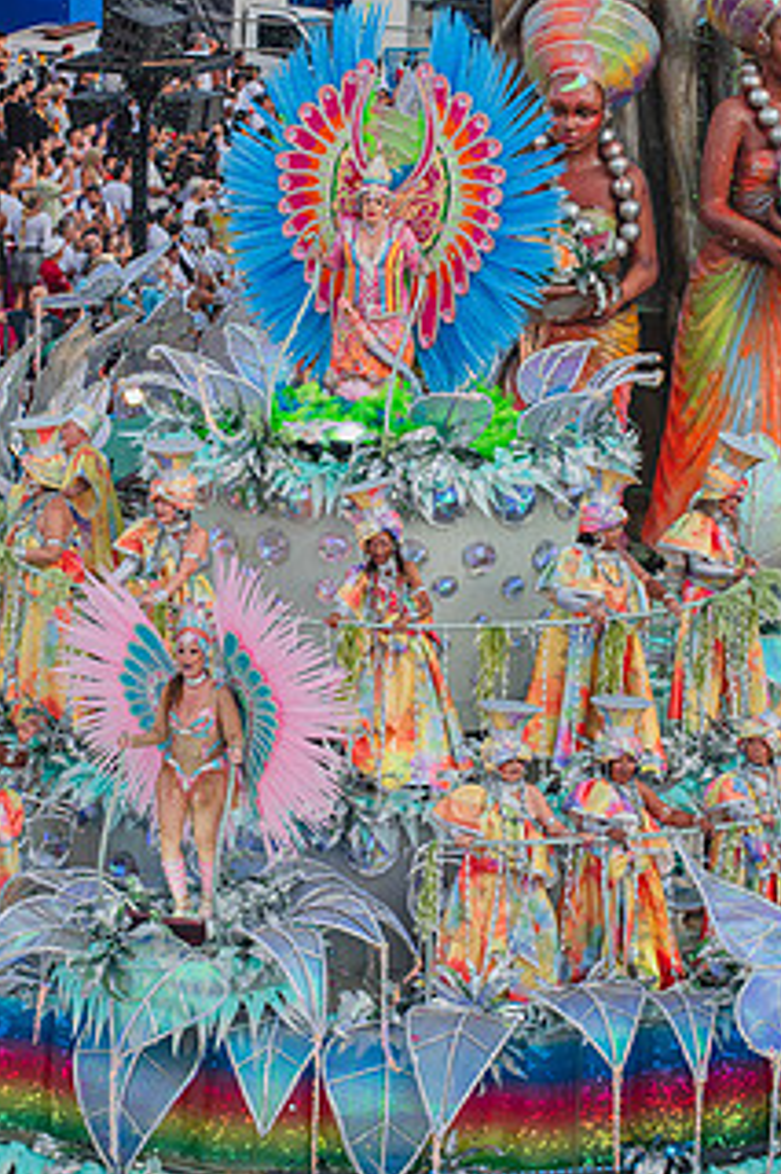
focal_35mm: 169
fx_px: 5505
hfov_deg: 8.1
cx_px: 312
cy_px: 521
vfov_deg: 12.2
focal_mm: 120
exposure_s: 1/800
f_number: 5.6
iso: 200
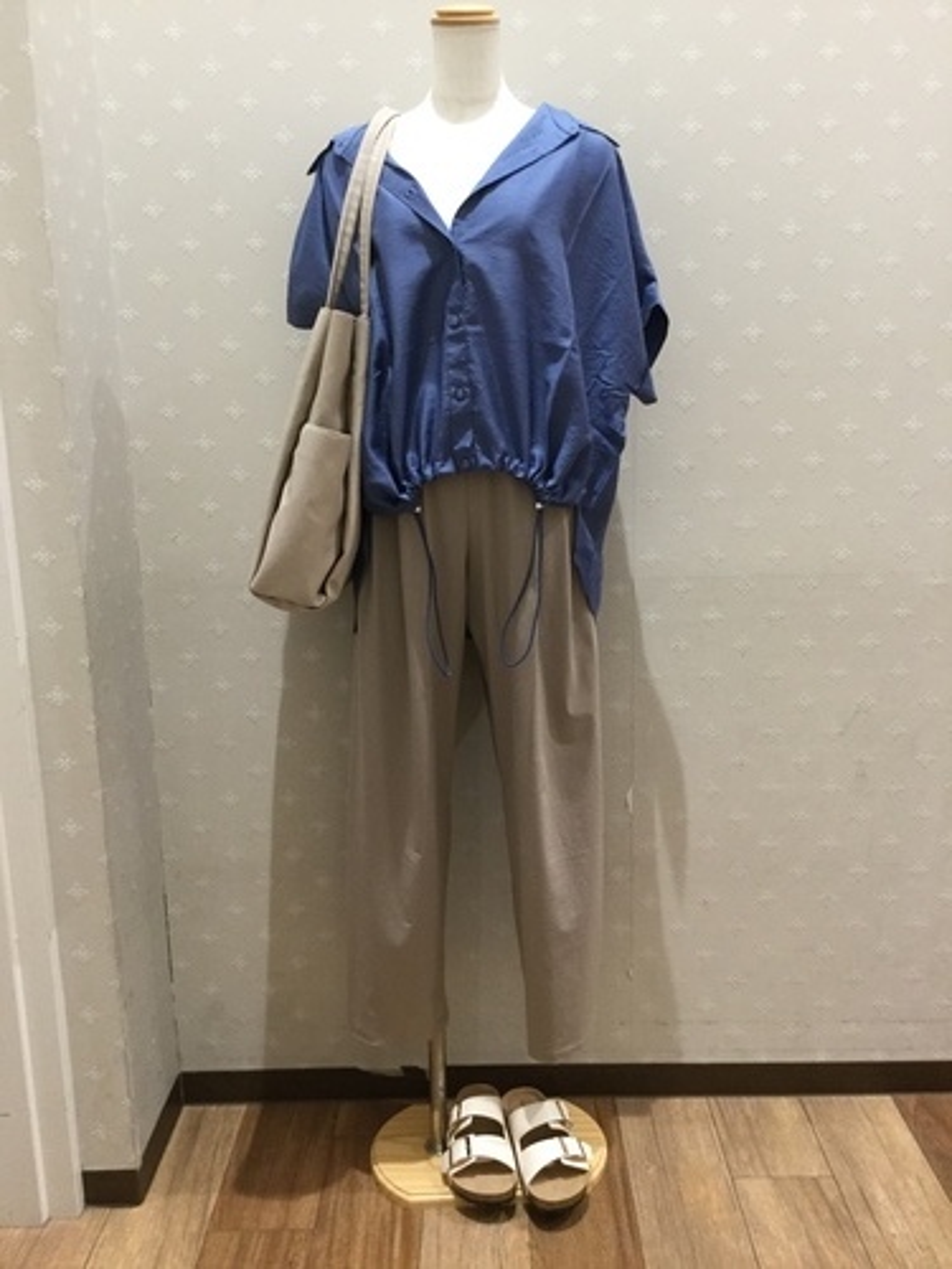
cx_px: 476
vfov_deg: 58.4
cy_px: 634
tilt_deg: -11.7
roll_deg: +2.4
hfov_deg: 45.4
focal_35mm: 31
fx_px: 1137
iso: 100
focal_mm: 3.3
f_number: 2.4
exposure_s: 1/30
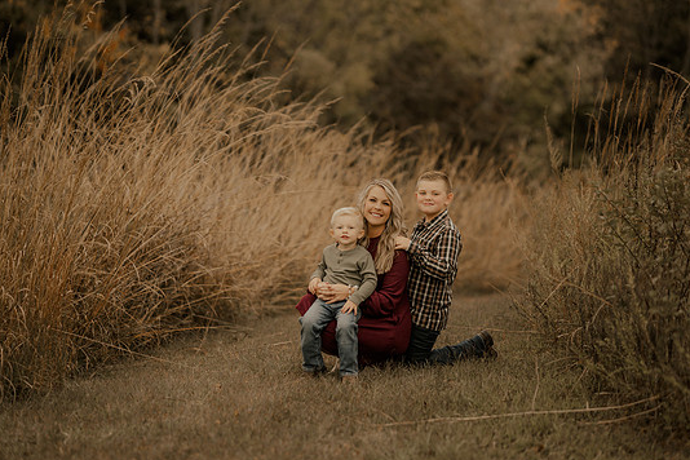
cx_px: 346
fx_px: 1802
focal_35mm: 94
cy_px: 219
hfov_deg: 21.7
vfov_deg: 14.6
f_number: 1.6
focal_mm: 85
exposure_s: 1/800
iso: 200
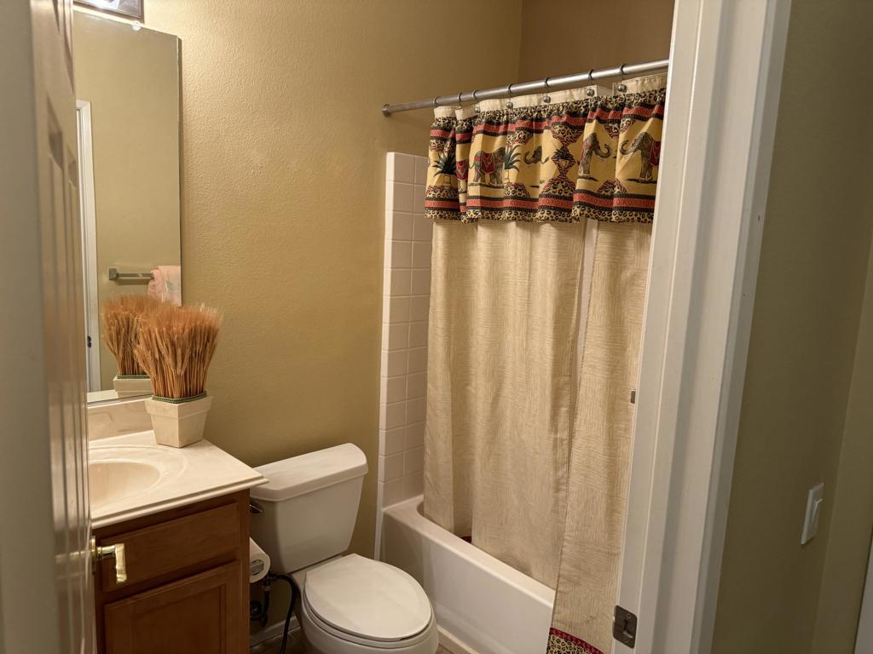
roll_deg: -2.2
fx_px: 605
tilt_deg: -9.0
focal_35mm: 24
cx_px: 436
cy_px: 327
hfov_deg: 71.6
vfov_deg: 56.8
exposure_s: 1/60
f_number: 1.78
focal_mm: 6.76
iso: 320
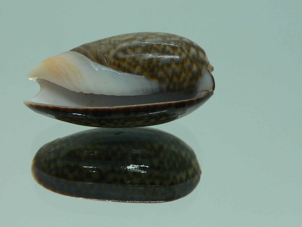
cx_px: 126
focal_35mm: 47
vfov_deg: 30.9
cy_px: 112
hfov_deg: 40.3
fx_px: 410
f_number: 2.8
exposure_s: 1/60
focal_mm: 4.6
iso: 80
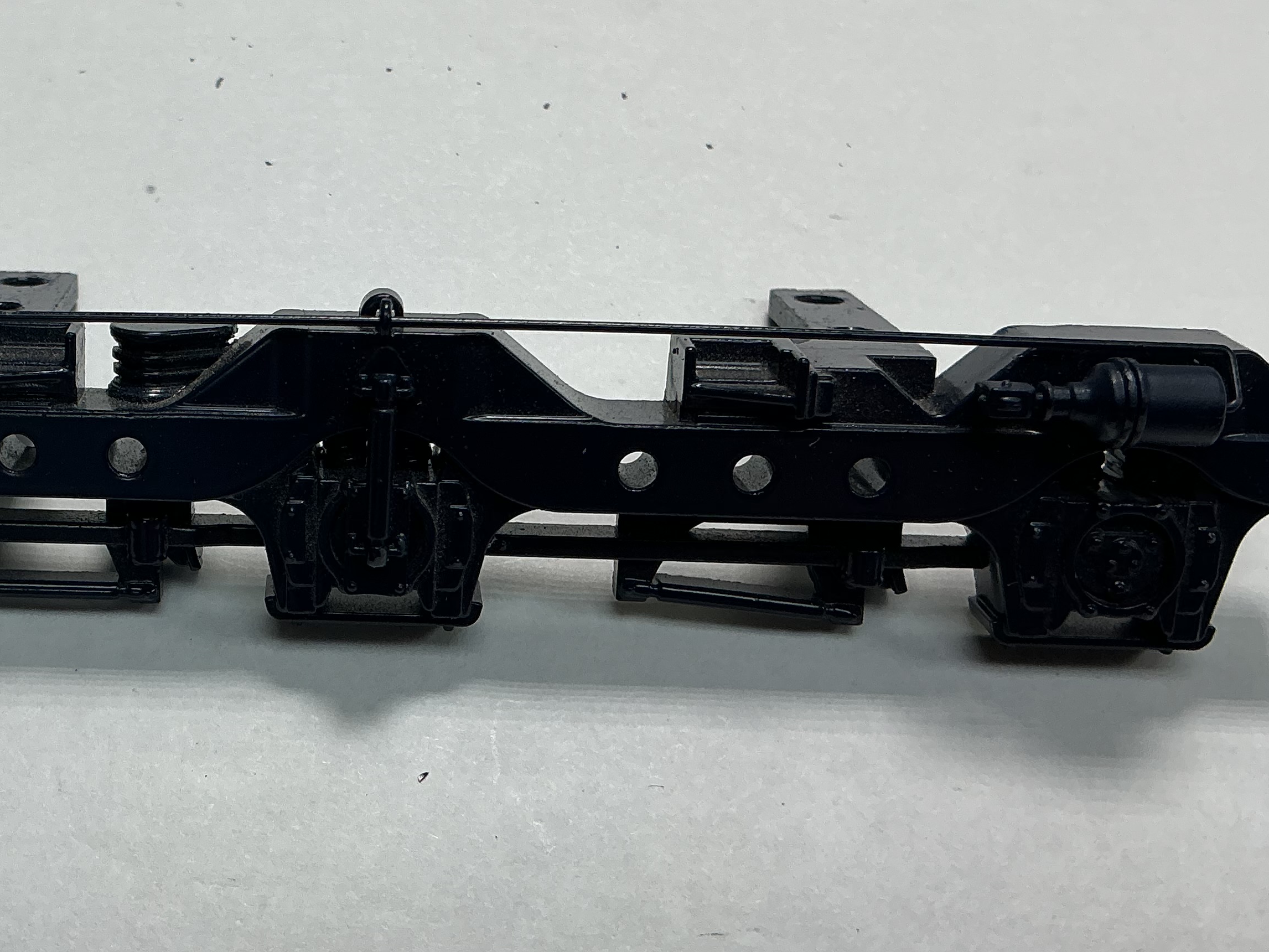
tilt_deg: -56.2
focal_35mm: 51
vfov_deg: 28.5
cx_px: 282
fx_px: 1870
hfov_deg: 36.4
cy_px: 384
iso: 20
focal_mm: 3
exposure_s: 1/209
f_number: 1.8
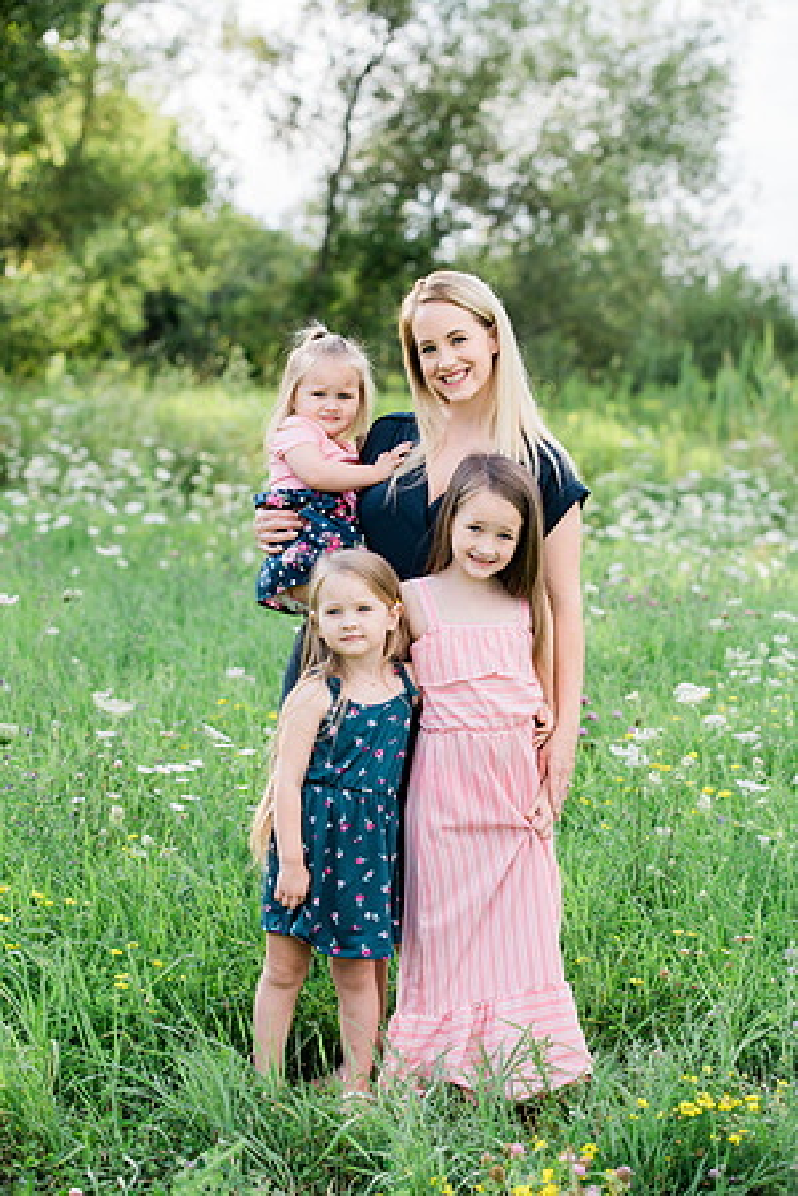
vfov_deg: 24.8
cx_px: 399
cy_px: 598
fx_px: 2726
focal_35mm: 82
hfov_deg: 16.7
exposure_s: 1/800
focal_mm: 82
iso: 250
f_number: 4.5
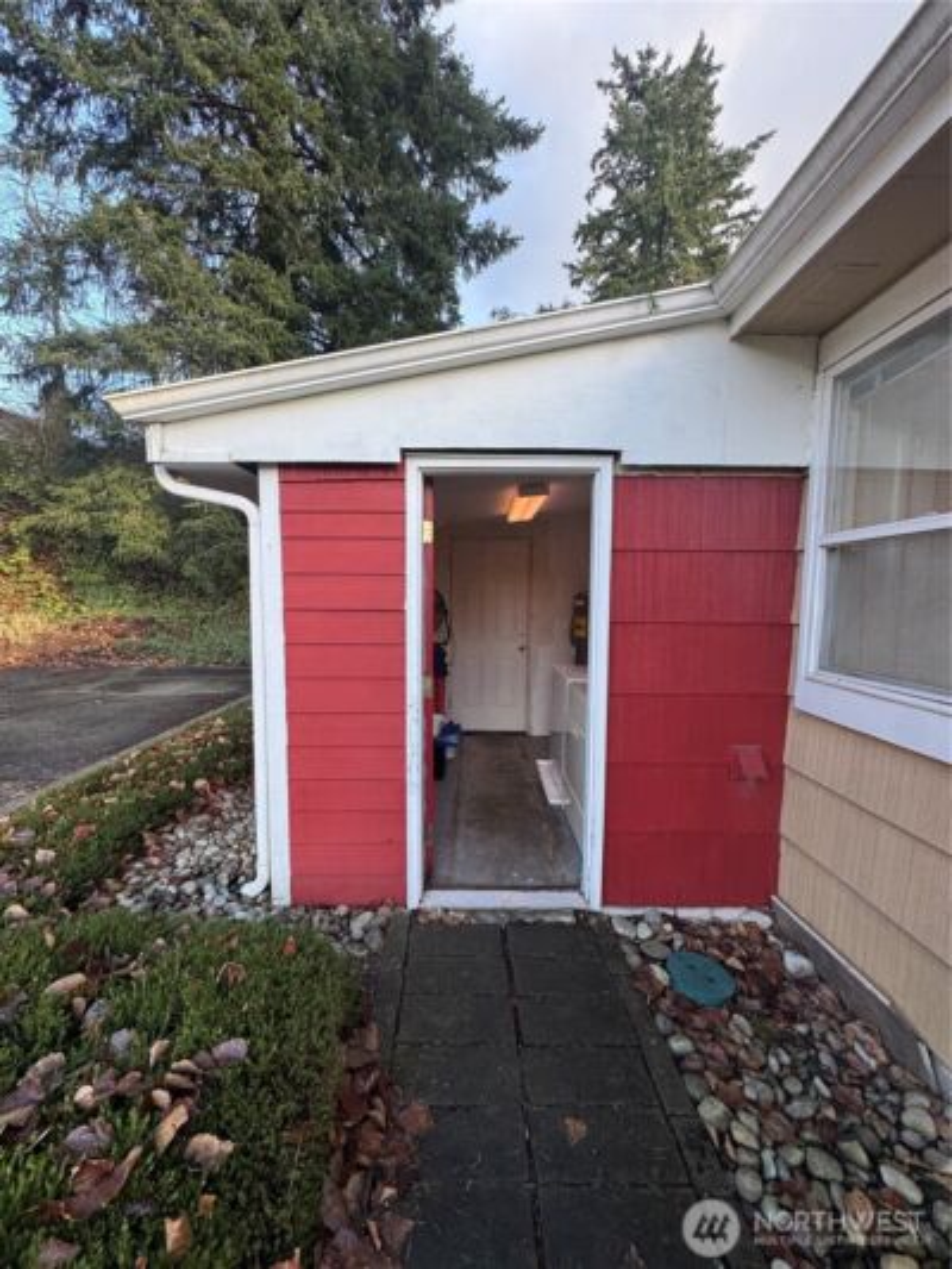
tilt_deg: -5.6
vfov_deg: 102.1
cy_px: 634
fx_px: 513
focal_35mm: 14
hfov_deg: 85.7
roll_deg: +1.1
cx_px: 476
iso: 40
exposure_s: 1/143
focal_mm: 2.22
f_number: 2.2
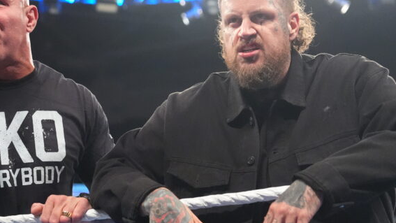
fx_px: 935
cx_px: 99
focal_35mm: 89
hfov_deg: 23.7
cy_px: 123
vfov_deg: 13.6
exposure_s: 1/800
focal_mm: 47
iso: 8000
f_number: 2.8
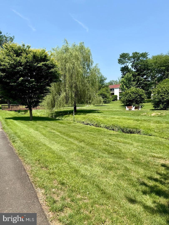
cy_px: 112
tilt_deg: -1.2
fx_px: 156
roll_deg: -0.1
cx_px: 84
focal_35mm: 24
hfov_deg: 56.8
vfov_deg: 71.6
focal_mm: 6.76
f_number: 1.78
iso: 80
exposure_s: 1/3145
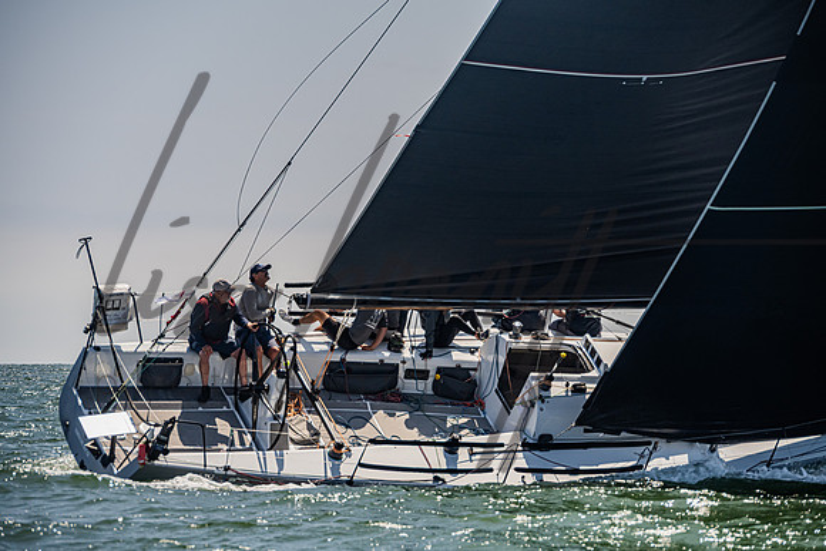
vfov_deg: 6.4
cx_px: 406
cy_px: 276
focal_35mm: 216
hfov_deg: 9.5
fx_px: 4966
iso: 400
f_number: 8
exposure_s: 1/1600
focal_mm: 210
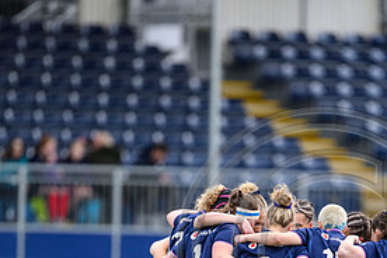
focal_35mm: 840
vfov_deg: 1.6
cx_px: 321
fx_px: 9029
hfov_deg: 2.5
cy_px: 249
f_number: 3.2
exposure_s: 1/2500
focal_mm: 400
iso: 500
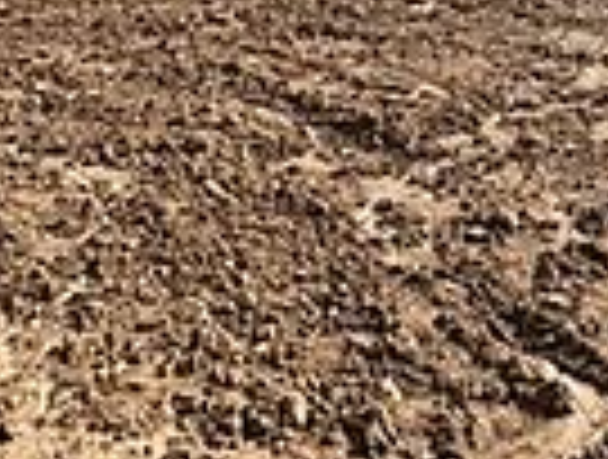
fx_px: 1092
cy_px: -288
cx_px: 293
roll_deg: +5.6
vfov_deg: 19.6
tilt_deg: +6.5
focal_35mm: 62
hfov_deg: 31.1
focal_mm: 2.22
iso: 40
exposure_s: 1/1789
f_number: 2.2
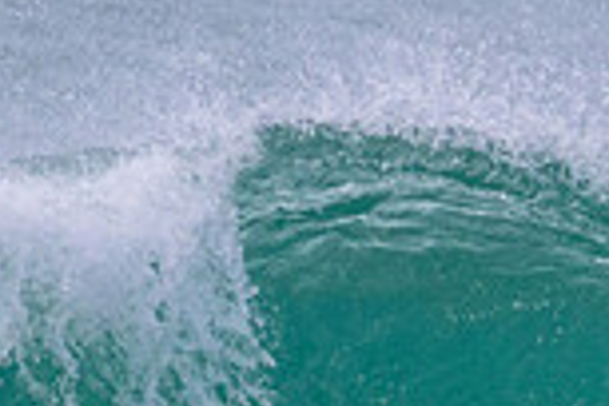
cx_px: 840
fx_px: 68389
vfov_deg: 0.3
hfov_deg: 0.5
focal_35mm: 4043
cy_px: 587
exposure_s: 1/2000
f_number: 11
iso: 1400
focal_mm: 800
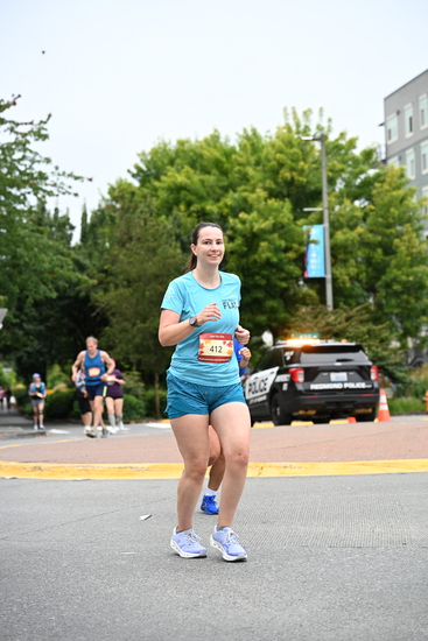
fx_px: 1408
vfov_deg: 25.7
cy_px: 320
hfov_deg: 17.3
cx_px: 214
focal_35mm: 79
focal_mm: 79
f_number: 4
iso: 1600
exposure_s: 1/800
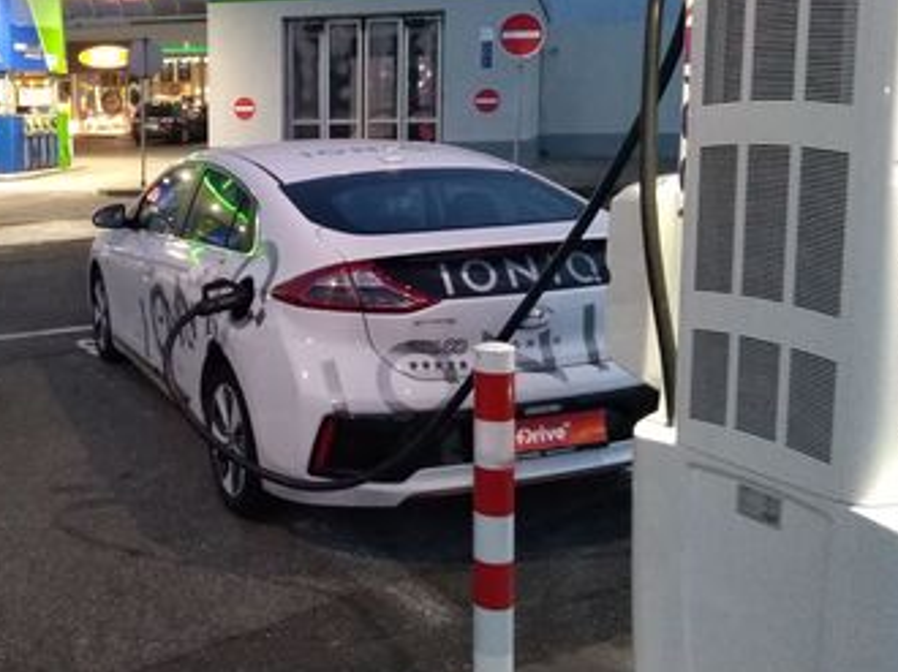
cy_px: 234
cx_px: 234
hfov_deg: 44.4
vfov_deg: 34.8
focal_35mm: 41
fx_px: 1063
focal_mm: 3.46
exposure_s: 1/16.7
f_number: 2.2
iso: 807
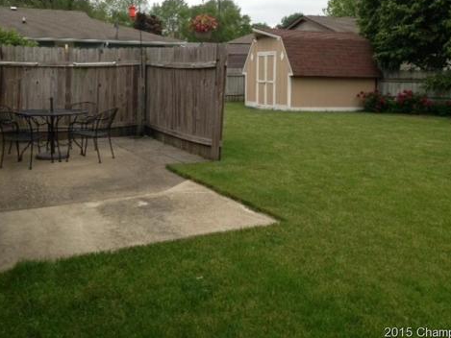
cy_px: 109
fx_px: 586
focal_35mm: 45
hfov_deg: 42.0
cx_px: 242
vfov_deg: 31.9
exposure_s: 1/542
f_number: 2.4
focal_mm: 4.13
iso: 64
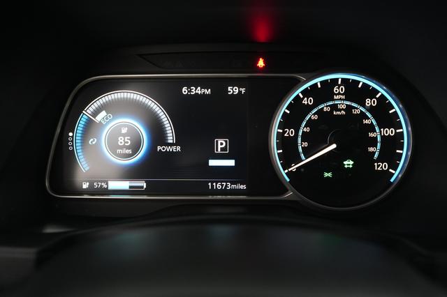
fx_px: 347
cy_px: 148
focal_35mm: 28
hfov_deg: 65.5
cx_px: 224
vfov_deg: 46.4
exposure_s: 1/60
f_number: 2.8
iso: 4000
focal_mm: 28
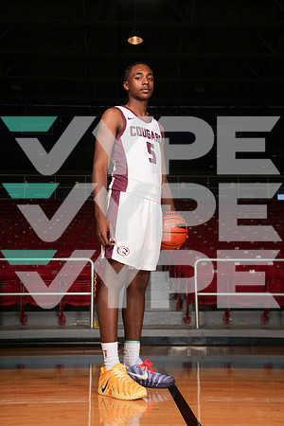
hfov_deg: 30.5
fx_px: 521
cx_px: 142
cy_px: 213
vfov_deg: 44.5
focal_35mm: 44
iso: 250
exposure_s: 1/200
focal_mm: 44
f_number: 6.3
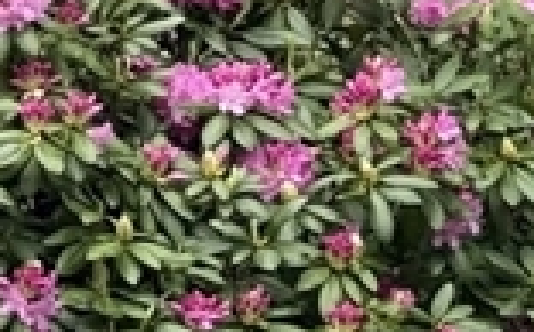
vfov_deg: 3.9
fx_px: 4868
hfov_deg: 5.8
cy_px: -257
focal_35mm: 335
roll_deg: +0.5
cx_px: -1089
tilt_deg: +6.3
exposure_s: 1/172
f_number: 1.78
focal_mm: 6.76
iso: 80
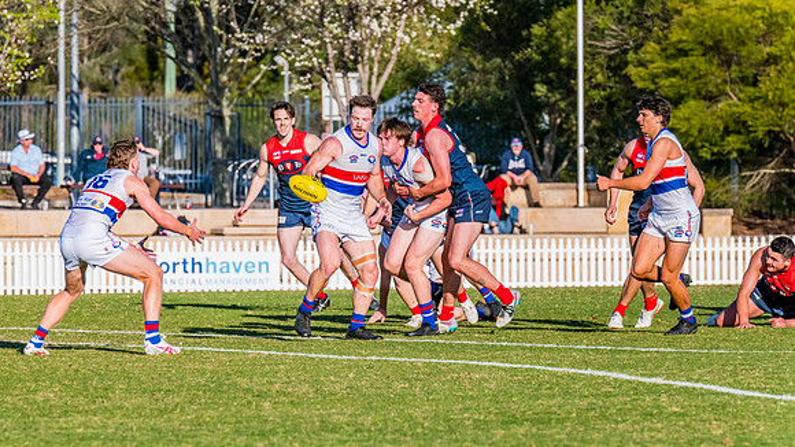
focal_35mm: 422
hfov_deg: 5.1
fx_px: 8890
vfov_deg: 2.9
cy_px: 235
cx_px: 374
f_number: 11
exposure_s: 1/1600
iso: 800
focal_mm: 380
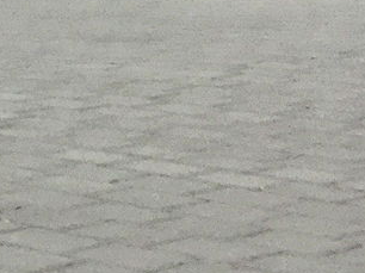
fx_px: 1918
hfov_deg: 8.7
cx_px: -772
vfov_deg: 7.4
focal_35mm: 182
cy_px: -495
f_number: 2.2
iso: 32
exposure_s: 1/216
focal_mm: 4.15
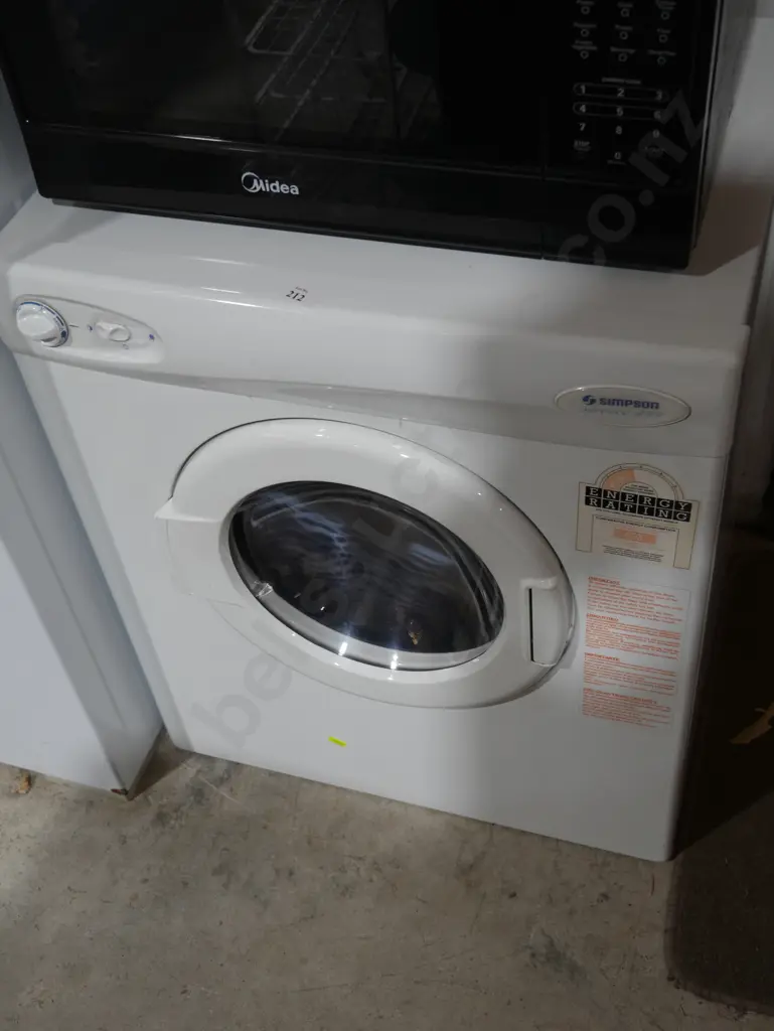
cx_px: 387
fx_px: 1251
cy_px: 516
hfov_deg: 34.4
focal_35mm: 42
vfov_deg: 44.8
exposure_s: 1/60
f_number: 4.6
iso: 250
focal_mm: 21
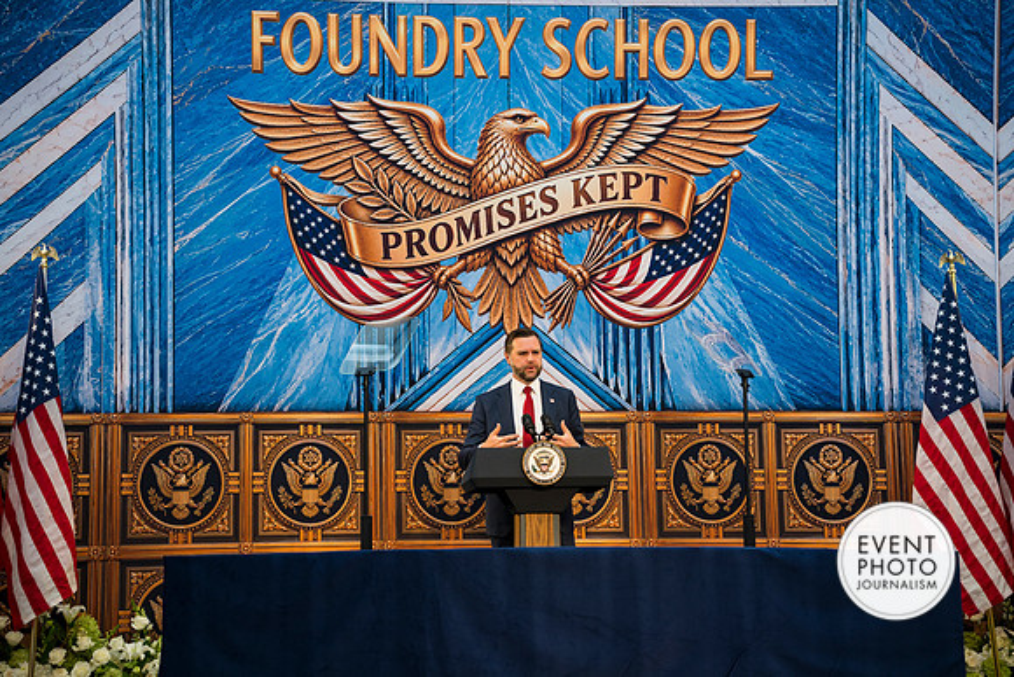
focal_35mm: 81
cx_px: 507
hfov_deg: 25.1
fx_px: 2282
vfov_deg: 16.9
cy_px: 338
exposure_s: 1/320
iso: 320
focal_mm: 81
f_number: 2.8
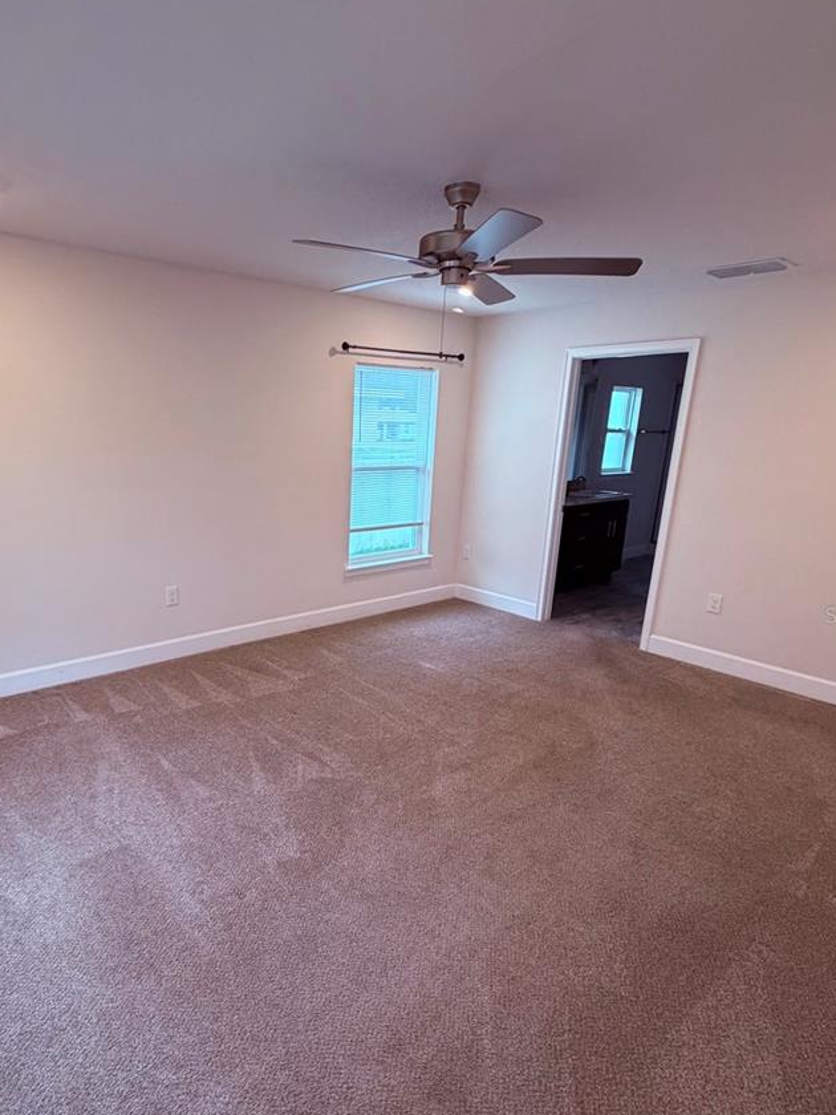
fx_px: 644
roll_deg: -2.5
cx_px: 322
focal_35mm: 20
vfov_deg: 81.5
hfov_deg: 65.2
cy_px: 615
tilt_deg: -16.0
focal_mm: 2.22
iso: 320
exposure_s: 1/120
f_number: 2.2
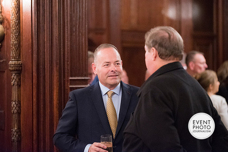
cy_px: 76
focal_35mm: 122
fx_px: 773
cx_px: 114
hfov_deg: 16.8
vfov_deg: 11.2
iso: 6400
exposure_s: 1/125
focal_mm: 122
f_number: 2.8
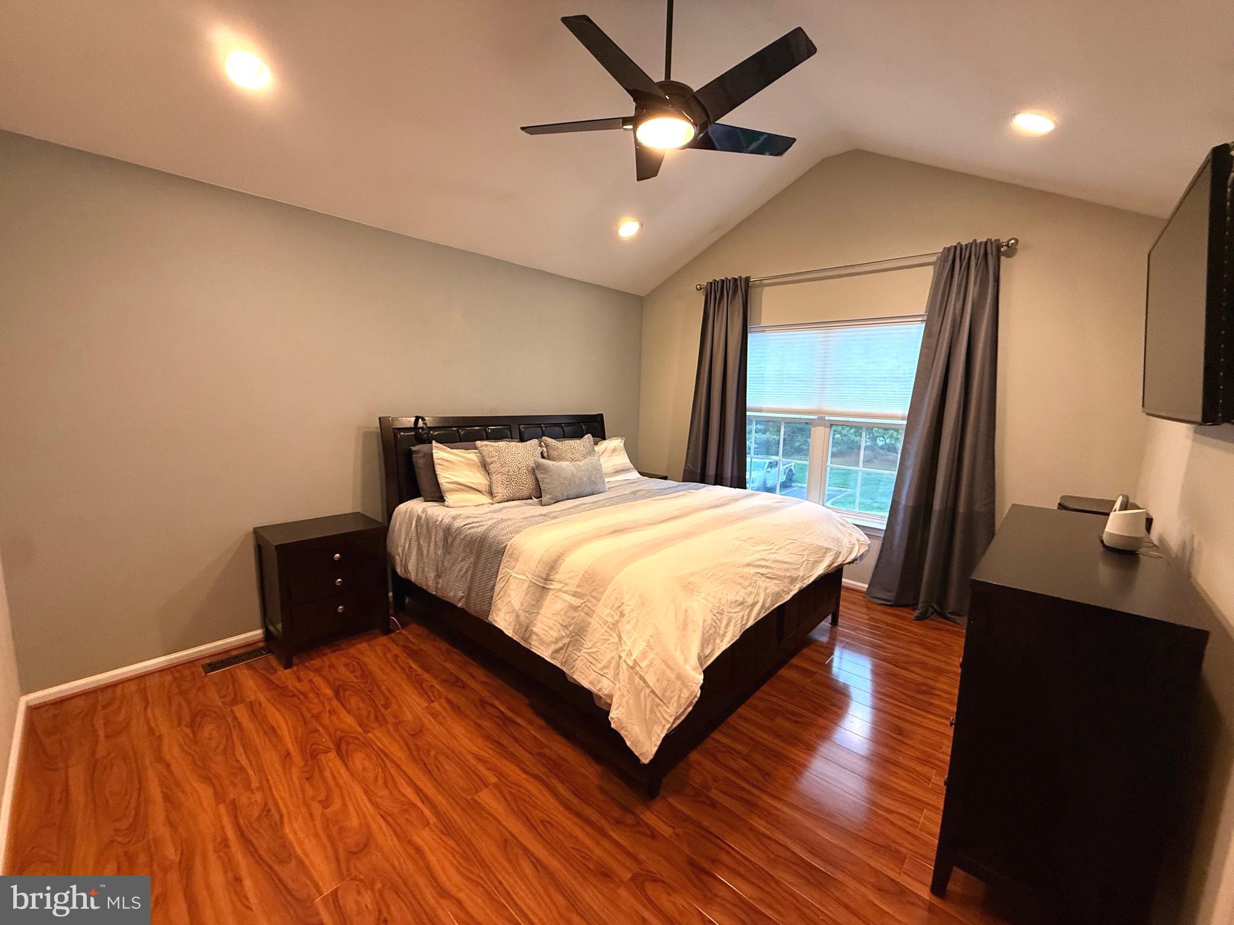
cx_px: 617
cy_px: 462
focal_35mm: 14
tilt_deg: -7.4
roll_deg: -1.3
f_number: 2.2
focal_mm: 2.22
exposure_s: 1/60
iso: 250
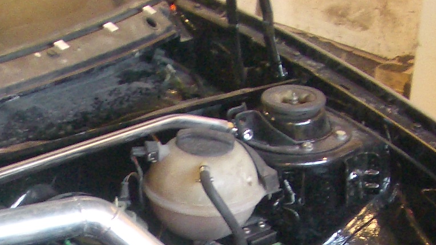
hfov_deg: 18.4
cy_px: 448
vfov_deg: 10.0
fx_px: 1330
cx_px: 64
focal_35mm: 115
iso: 100
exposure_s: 1/13
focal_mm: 5.8
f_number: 2.6
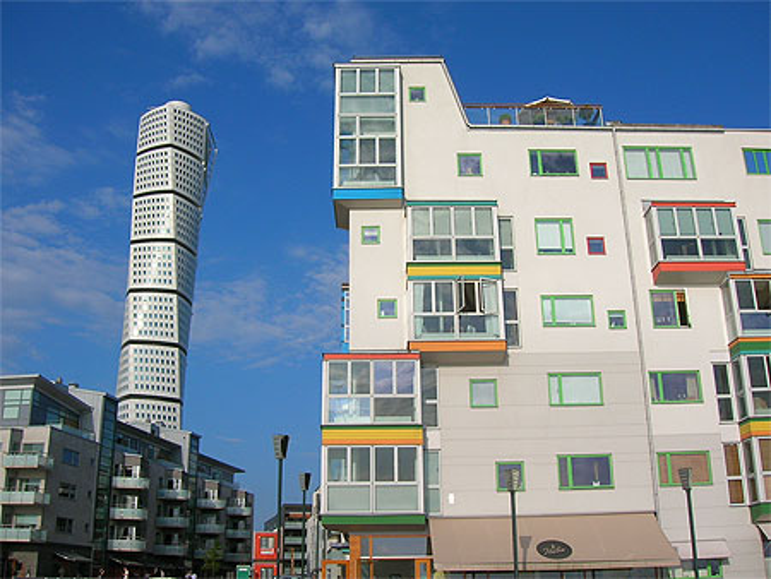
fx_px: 780
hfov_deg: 52.6
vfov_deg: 40.7
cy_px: 290
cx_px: 386
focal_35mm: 35
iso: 50
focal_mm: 5.8
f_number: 4.9
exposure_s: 1/728
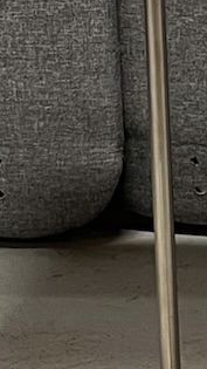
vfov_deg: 11.7
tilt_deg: -17.6
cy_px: 144
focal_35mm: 184
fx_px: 1797
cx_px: 552
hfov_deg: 6.2
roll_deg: -0.4
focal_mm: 5.1
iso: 160
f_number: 1.6
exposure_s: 1/50
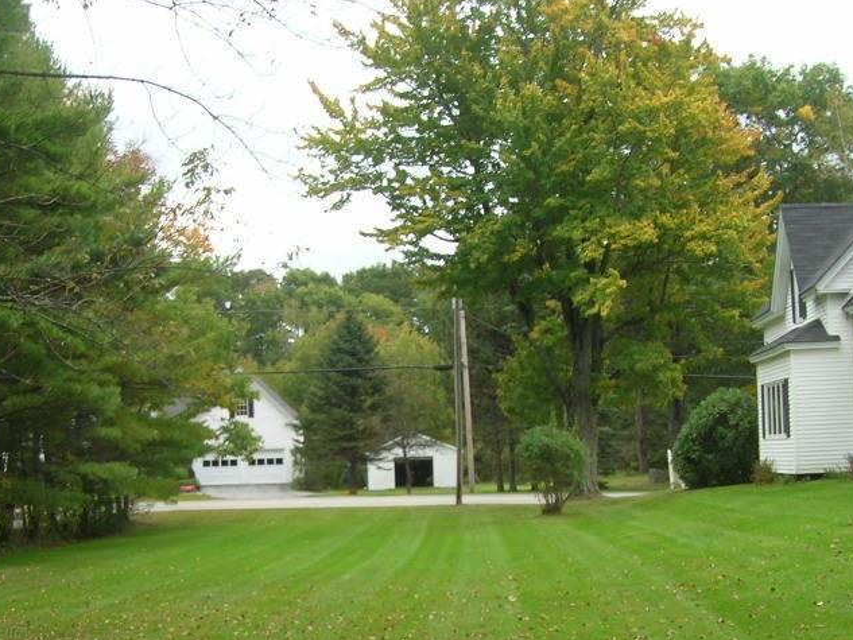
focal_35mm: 55
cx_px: 395
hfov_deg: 34.9
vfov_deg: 26.3
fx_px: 1356
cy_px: 472
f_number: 4.9
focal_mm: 5.7
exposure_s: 1/75.5
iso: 50
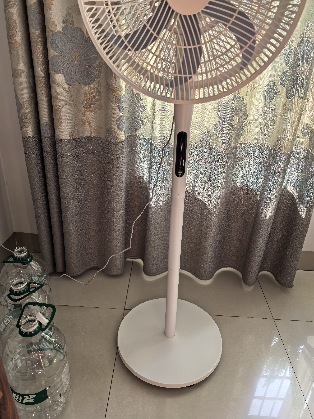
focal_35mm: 24
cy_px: 210
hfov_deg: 56.8
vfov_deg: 71.6
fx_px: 290
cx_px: 157
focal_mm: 6.98
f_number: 2
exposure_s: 1/241
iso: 50
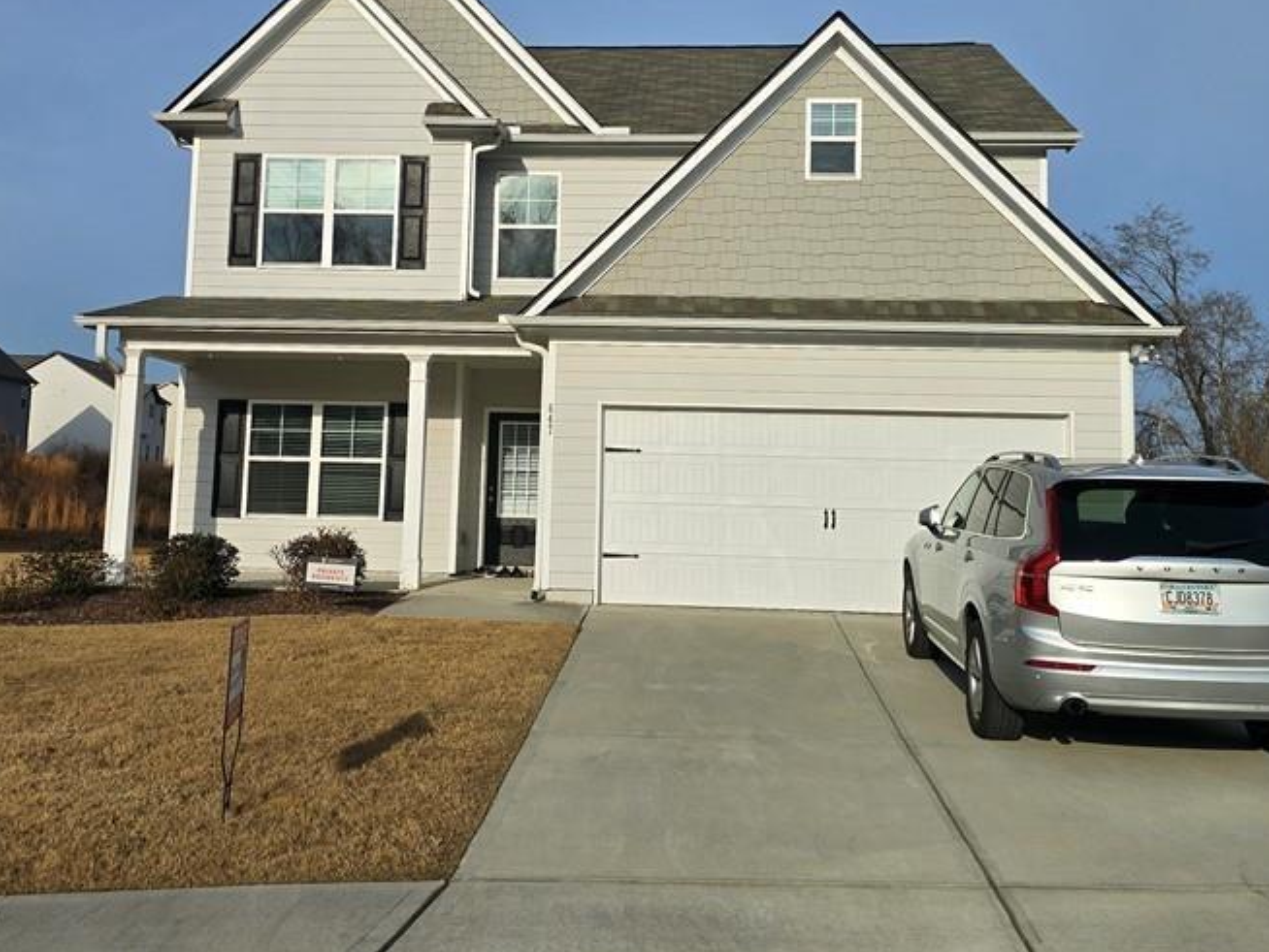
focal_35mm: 36
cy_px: 353
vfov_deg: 39.4
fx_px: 1320
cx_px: 580
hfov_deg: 51.3
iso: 12
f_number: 1.7
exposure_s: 1/1422
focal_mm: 6.3
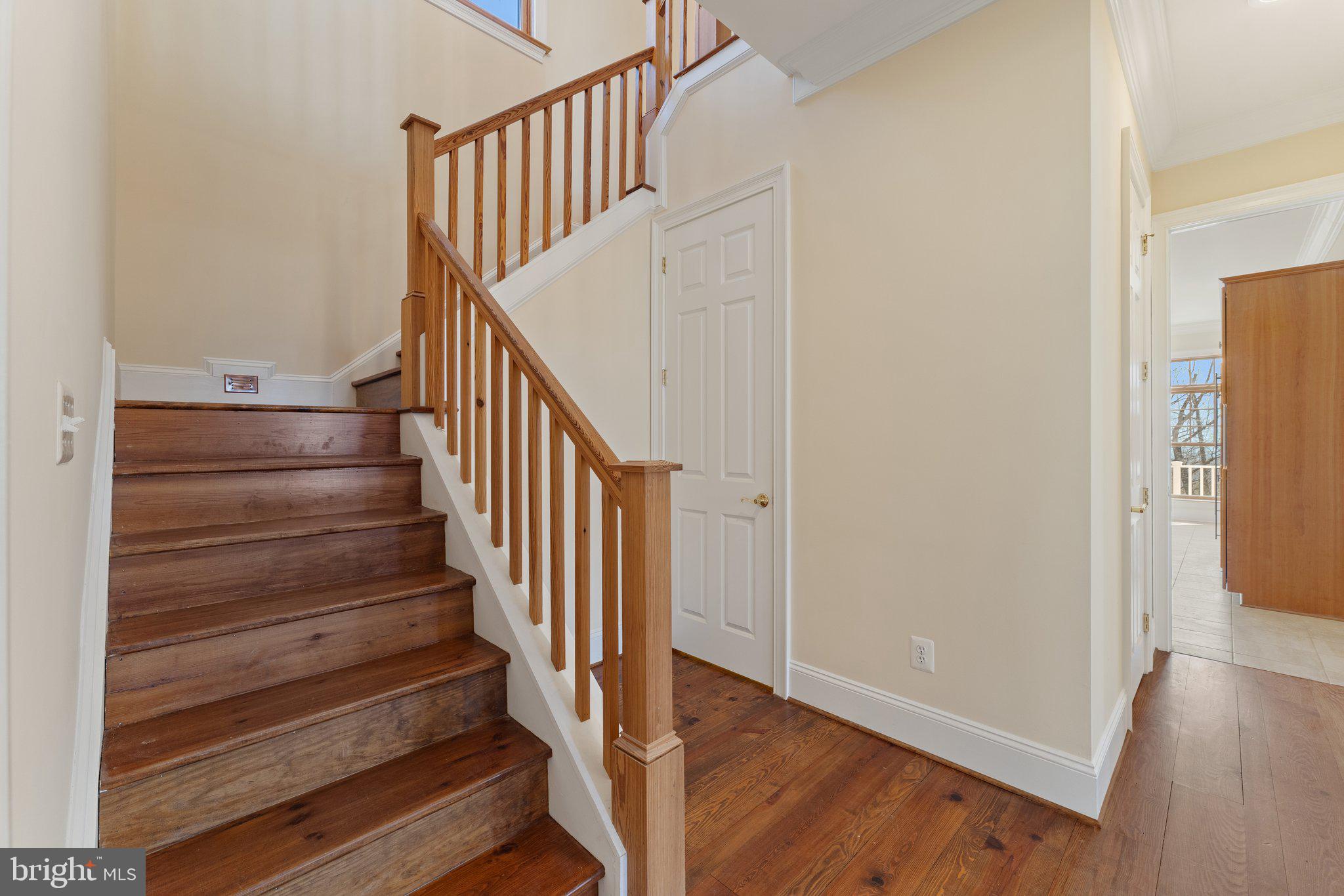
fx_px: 523
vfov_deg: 81.2
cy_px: 448
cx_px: 672
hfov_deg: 104.3
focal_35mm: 14
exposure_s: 1/4
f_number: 8
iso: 640
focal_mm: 14
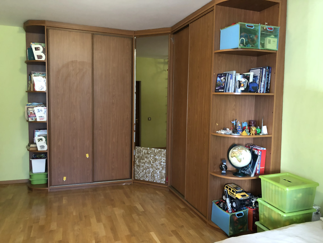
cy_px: 122
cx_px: 162
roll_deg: -0.8
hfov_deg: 63.4
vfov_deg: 49.7
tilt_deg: -4.2
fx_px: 261
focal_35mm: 28
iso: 80
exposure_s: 1/5
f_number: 1.8
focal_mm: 3.99
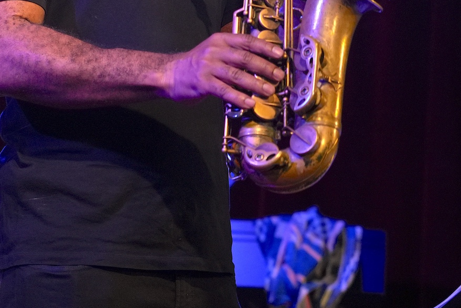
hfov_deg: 17.9
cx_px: 240
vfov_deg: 11.9
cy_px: -17
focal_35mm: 114
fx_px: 1461
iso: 1000
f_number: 2.5
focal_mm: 50
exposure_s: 1/125
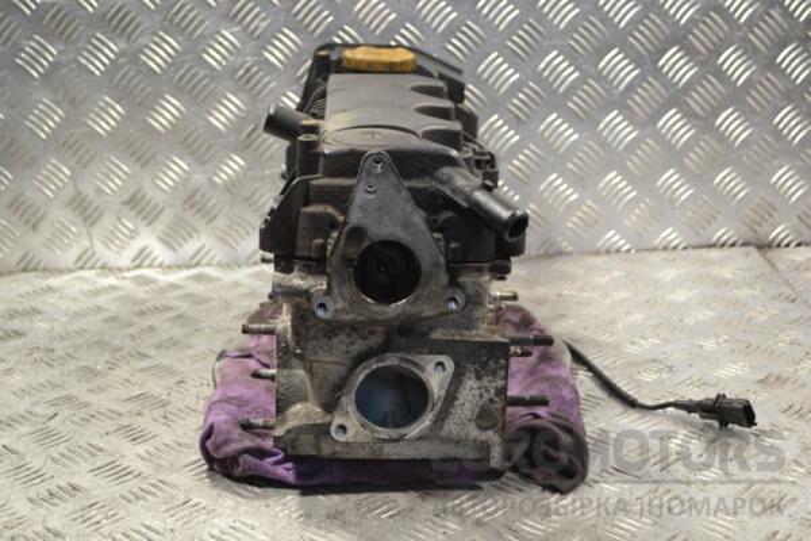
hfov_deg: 36.9
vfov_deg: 25.1
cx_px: 406
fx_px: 1216
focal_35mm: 54
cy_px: 270
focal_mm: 36
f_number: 5
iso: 320
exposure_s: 1/30
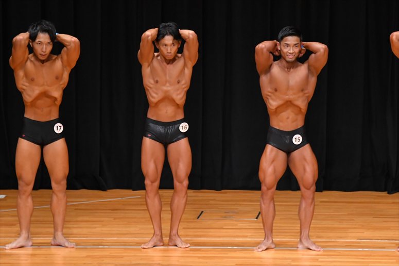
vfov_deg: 4.8
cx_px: 200
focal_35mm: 285
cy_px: 133
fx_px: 3157
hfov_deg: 7.2
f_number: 5.6
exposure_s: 1/400
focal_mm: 190
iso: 4000
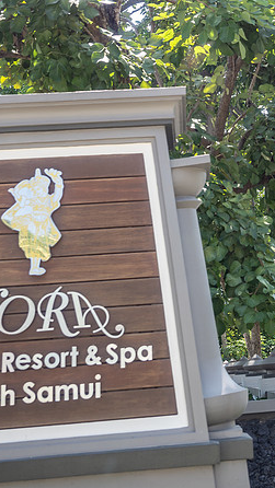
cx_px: 275
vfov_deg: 29.5
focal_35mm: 69
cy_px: 63
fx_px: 894
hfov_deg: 17.1
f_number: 2.8
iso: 140
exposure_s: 1/200
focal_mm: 25
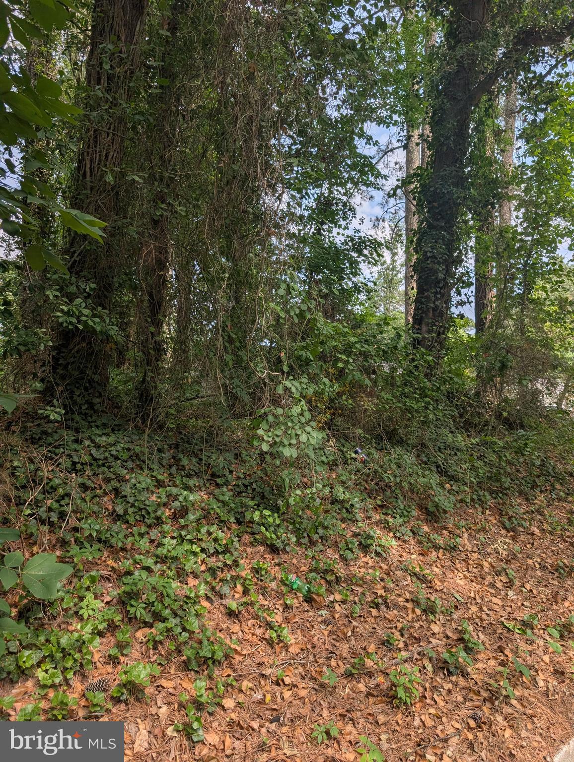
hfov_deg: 56.9
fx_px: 529
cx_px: 287
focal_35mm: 24
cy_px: 381
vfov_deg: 71.5
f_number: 1.68
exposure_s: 1/3534
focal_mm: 6.9
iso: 20
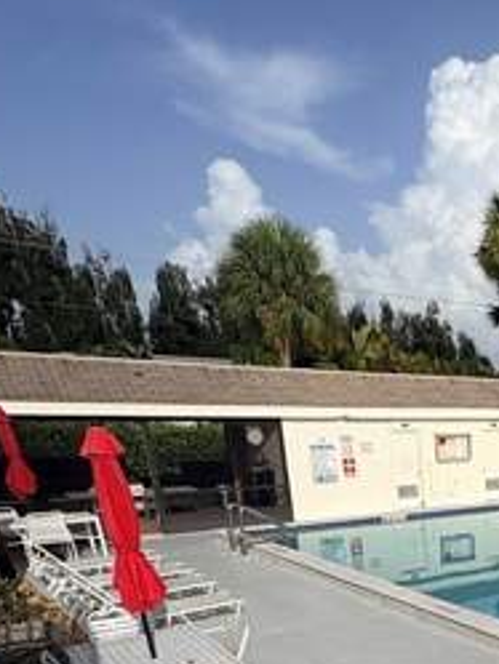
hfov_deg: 32.5
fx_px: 691
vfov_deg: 44.9
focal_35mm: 36
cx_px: 603
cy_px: 637
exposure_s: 1/4367
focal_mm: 2.22
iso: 50
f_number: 2.2
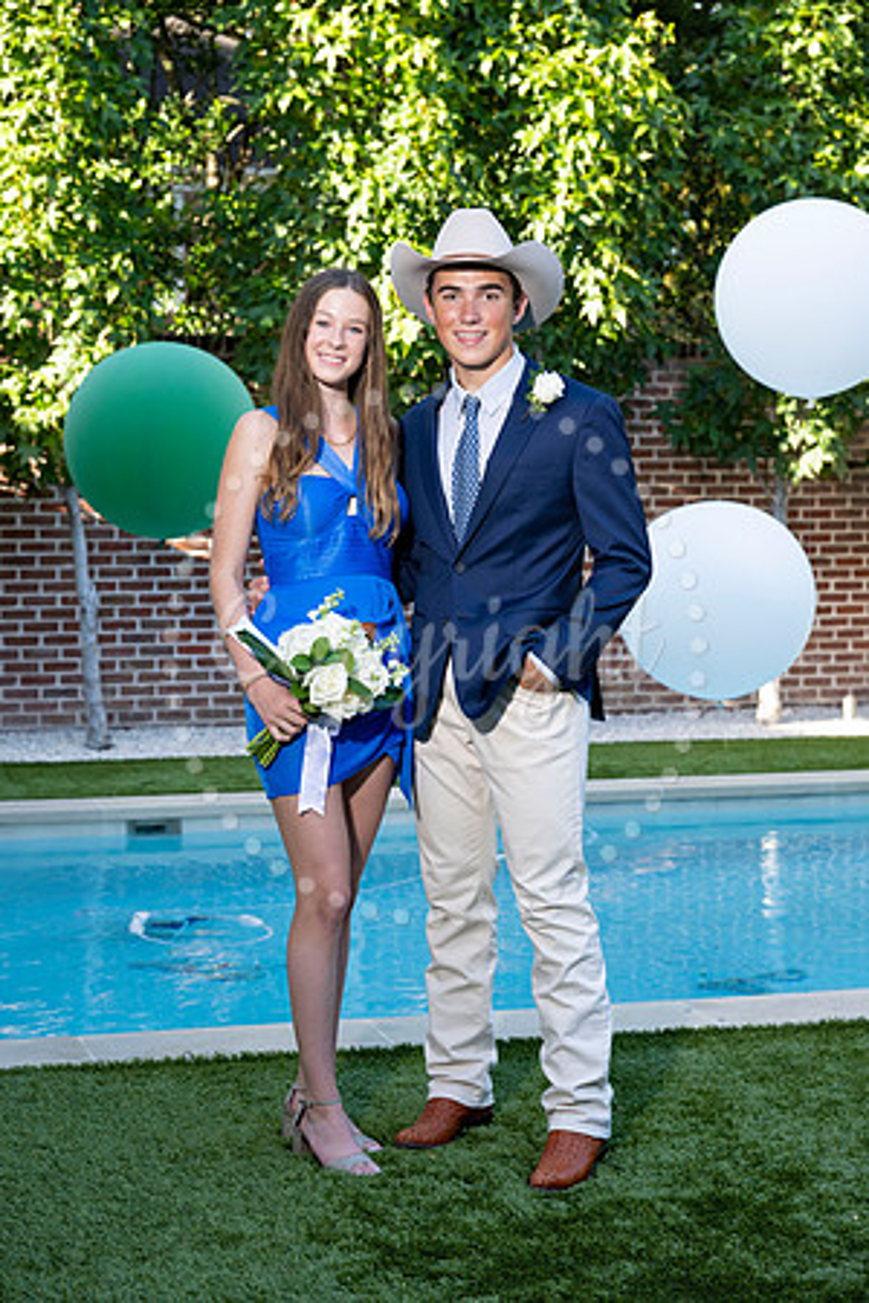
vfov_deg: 31.0
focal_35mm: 65
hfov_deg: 20.9
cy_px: 652
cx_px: 434
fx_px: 2353
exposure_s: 1/200
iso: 400
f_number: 5
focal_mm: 65
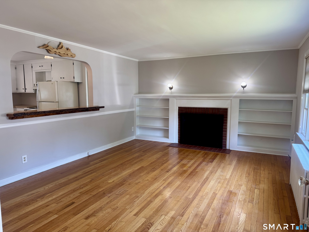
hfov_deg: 71.6
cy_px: 116
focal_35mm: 24
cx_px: 154
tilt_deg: -6.9
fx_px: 214
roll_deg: -0.5
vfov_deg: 56.8
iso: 125
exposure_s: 1/120
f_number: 1.78
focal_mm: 6.76
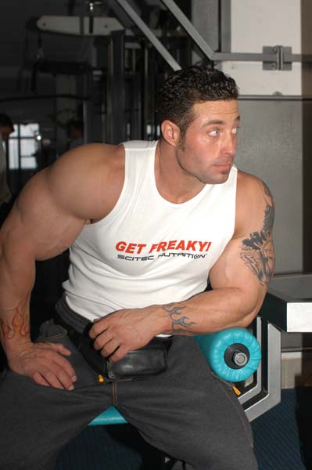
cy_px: 235
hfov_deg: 22.6
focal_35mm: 60
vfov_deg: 33.4
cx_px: 156
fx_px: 781
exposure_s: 1/60
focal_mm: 40
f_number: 5
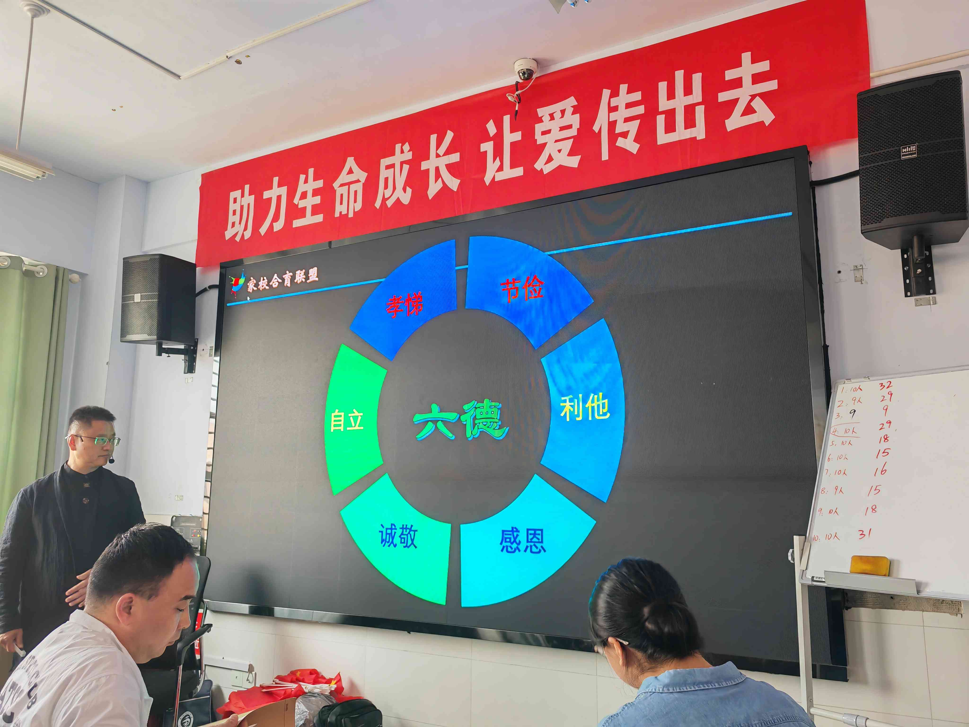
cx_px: 484
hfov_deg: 65.3
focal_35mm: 27
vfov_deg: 51.4
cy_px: 364
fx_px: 756
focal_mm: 5.53
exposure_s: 1/100
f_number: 1.8
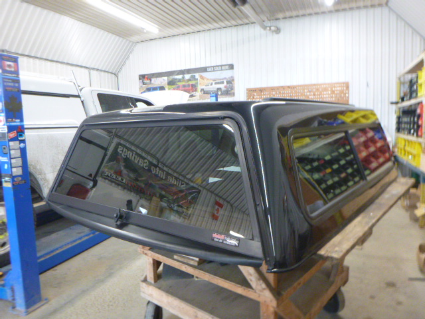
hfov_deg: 69.4
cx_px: 212
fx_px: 307
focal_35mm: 25
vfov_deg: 54.9
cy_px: 160
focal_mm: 4.5
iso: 400
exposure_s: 1/20
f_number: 3.9
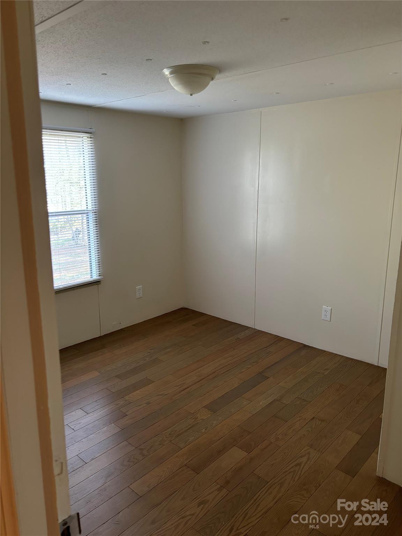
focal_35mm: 26
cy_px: 268
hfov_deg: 53.1
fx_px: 403
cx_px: 201
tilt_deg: -12.2
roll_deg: -1.1
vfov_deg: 67.3
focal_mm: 5.96
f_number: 1.6
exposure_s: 1/60
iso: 200
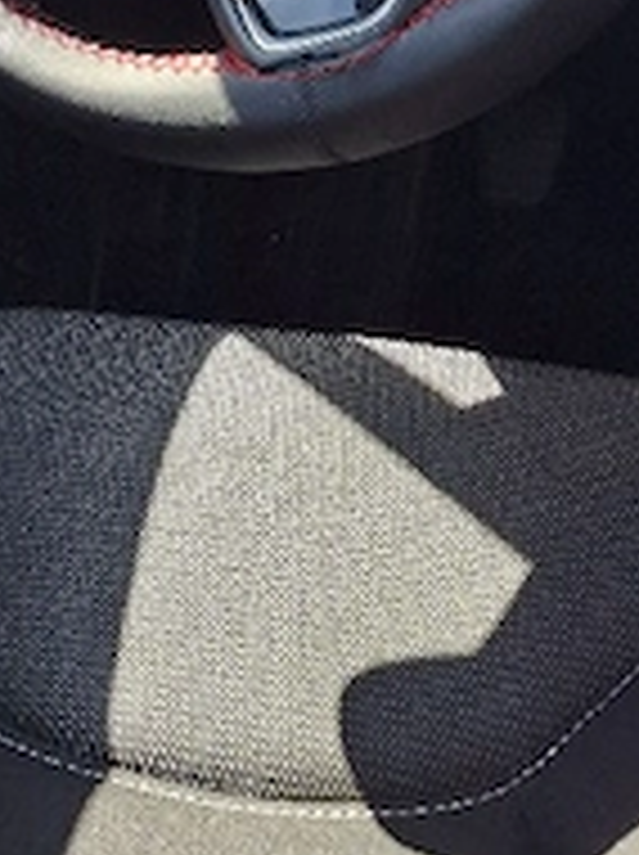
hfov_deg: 14.9
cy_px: -81
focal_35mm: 97
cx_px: 657
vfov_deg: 19.4
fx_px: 2393
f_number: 1.8
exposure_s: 1/196
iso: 50
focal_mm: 5.54
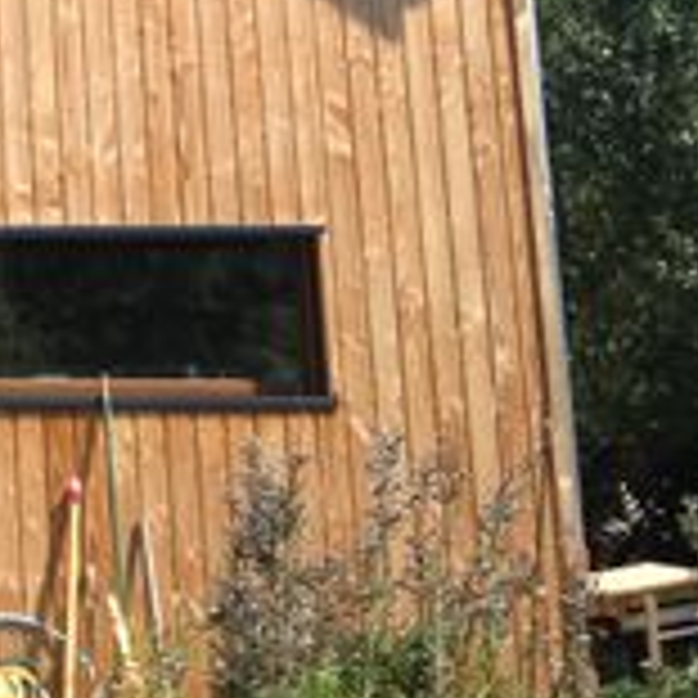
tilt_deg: +9.3
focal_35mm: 120
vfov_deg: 14.1
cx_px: -405
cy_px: -140
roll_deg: +0.2
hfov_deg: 13.5
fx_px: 2738
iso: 50
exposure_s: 1/1104
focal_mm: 4.28
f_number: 2.4
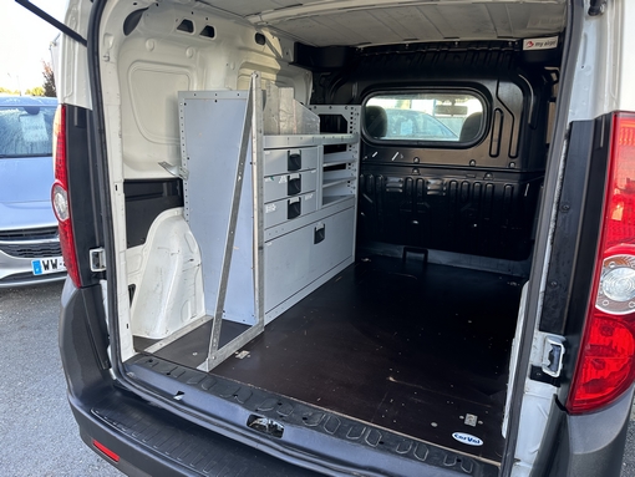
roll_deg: -0.8
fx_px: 440
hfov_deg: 71.6
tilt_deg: -16.2
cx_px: 318
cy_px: 238
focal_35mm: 24
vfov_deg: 56.9
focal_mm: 6.86
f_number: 1.78
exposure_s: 1/121
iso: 64
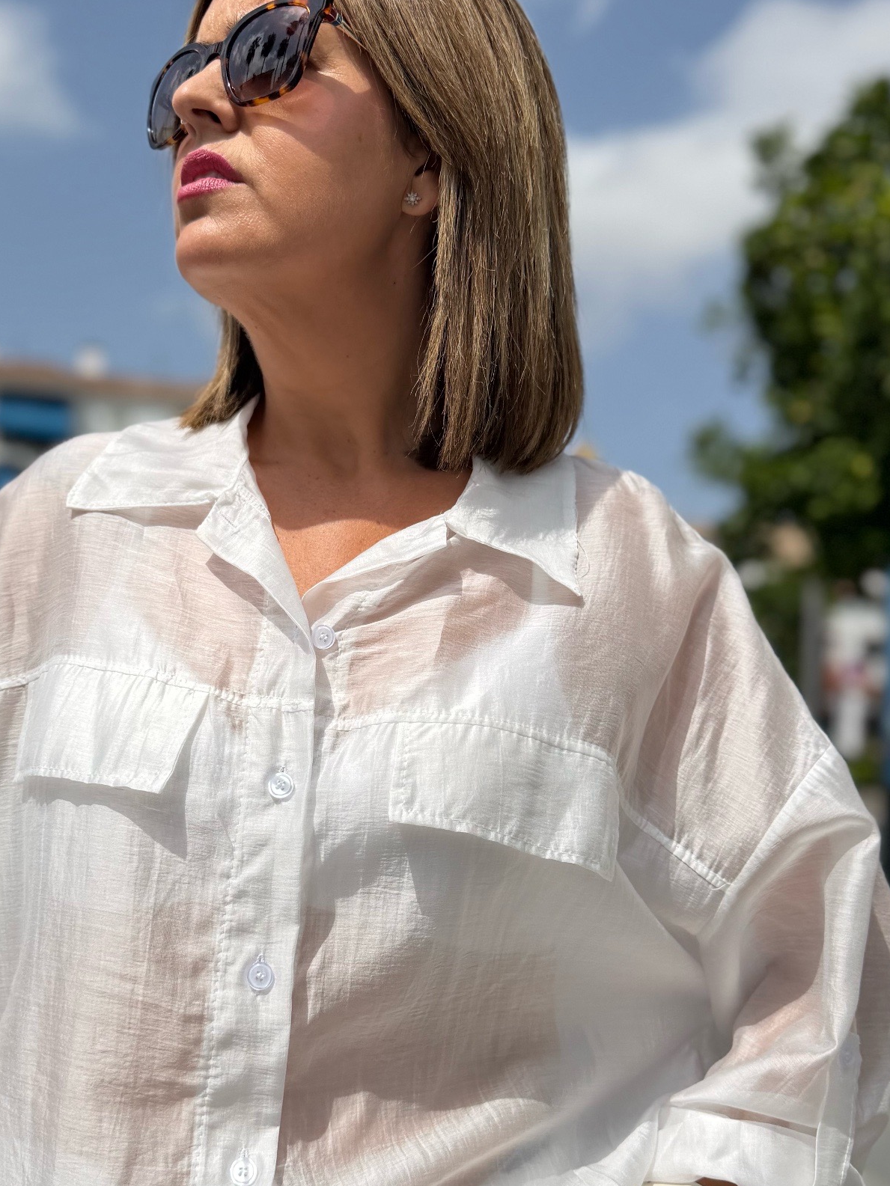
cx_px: 335
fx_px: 1268
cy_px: 638
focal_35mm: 37
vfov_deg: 50.1
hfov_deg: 38.4
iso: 80
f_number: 1.78
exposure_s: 1/9091
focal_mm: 6.76
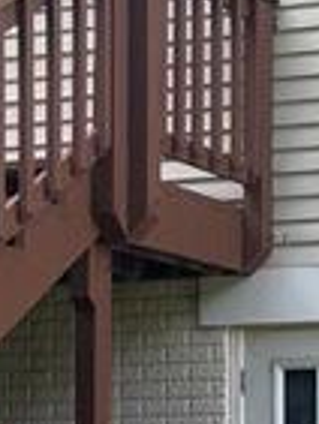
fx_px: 1509
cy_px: 438
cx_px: 623
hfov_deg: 11.0
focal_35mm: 123
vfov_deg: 15.7
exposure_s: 1/523
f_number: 1.6
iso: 50
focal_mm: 5.96
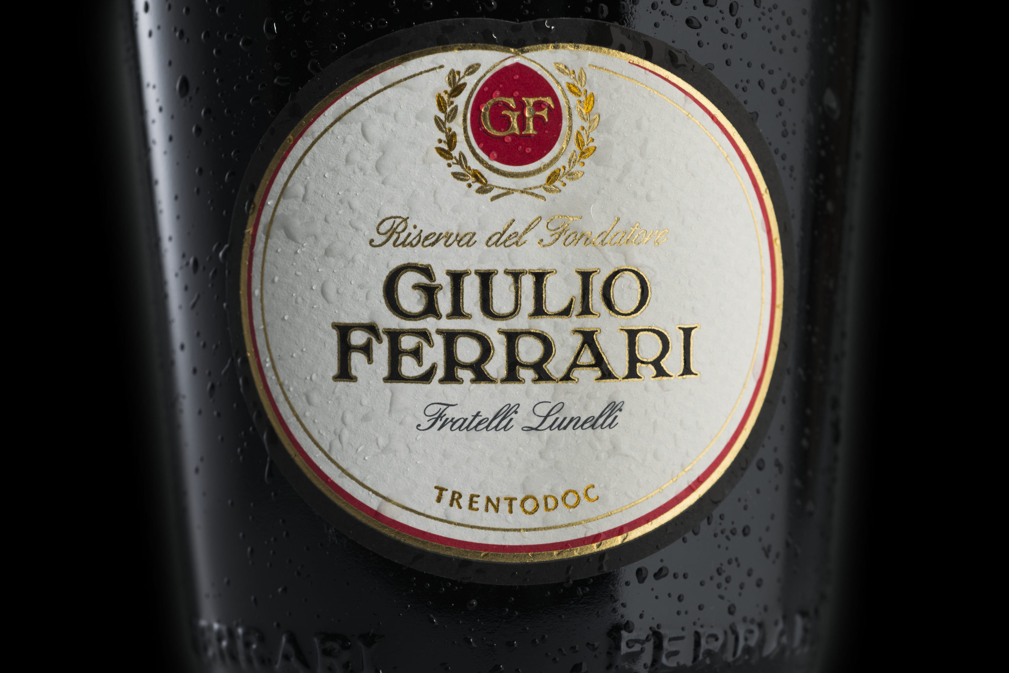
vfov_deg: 22.6
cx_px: 504
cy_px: 336
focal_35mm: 60
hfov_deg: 33.4
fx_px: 1682
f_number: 8
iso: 100
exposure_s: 1.3
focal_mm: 60
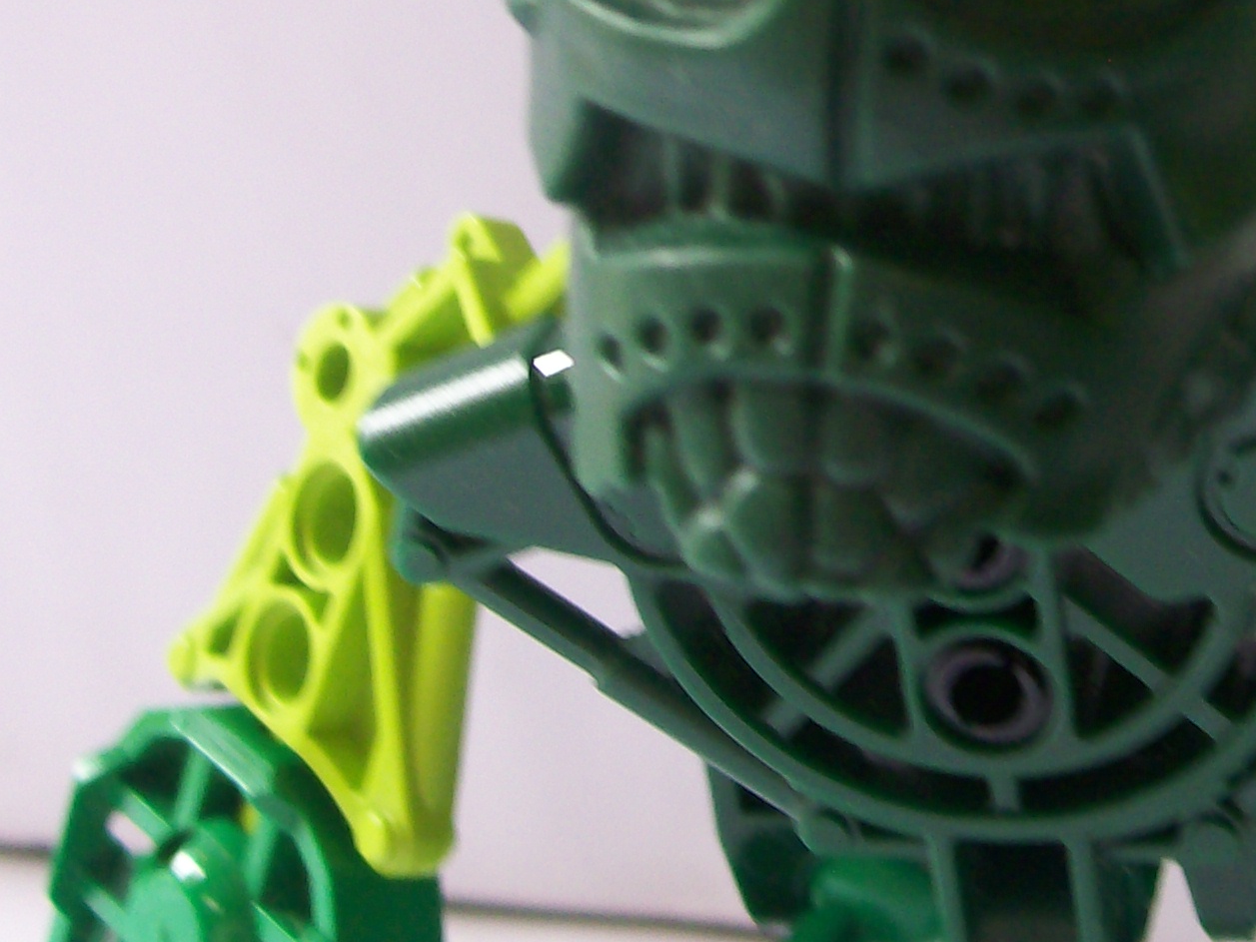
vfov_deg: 16.6
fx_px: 3193
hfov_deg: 22.2
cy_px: 95
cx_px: 799
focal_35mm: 88
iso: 80
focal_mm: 6
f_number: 2.7
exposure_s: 1/32.2
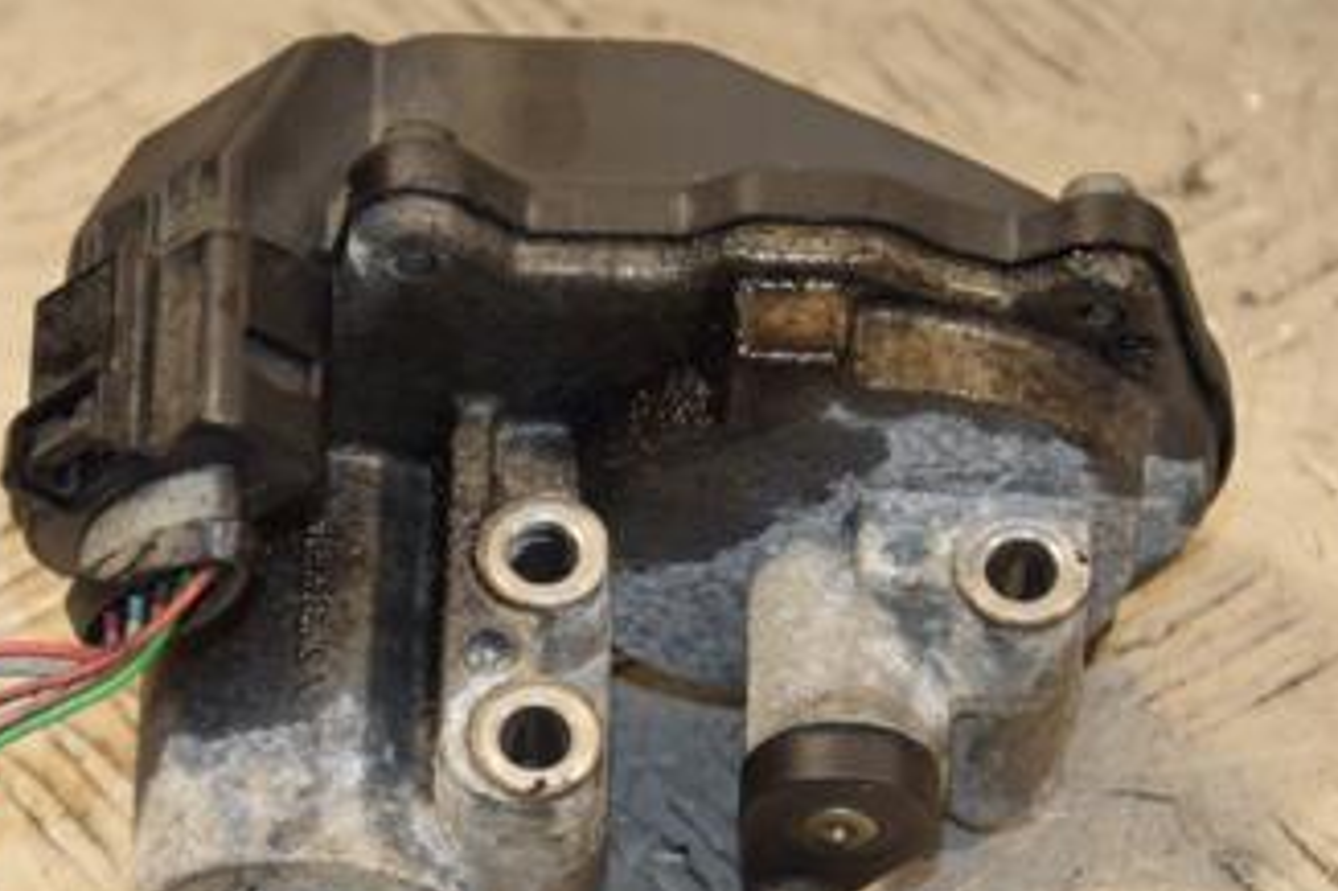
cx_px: 447
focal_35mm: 207
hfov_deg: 9.9
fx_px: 7686
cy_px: 521
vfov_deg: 6.6
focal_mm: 75
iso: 800
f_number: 5.6
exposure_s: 1/200
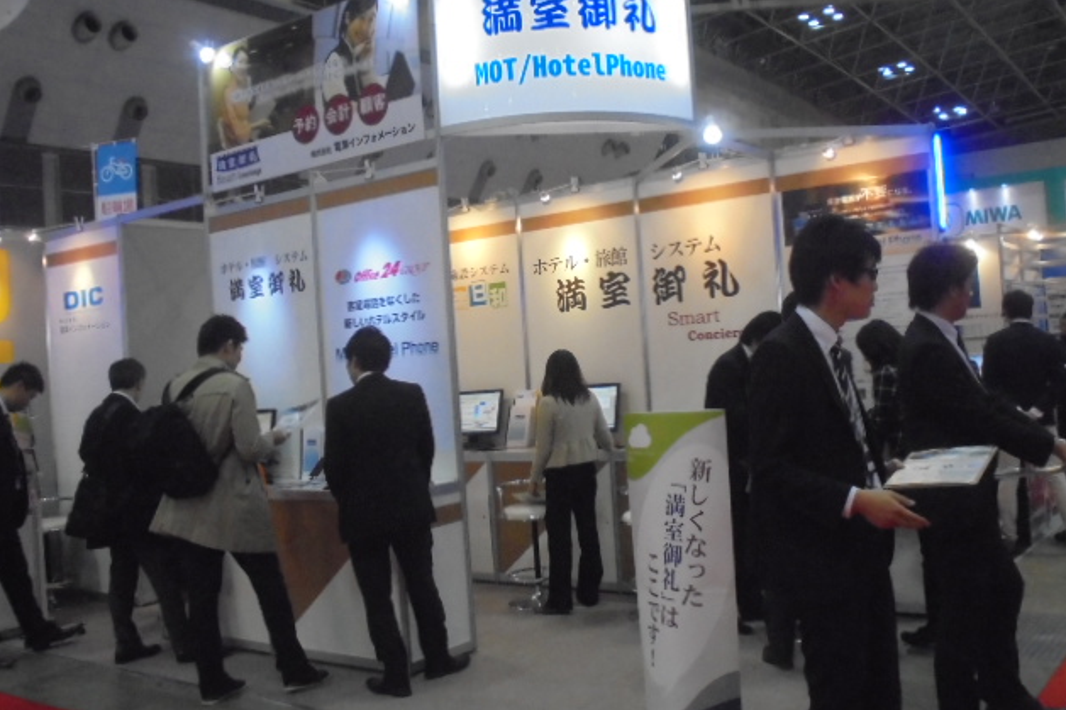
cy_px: 332
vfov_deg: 36.8
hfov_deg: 53.1
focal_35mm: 36
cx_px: 536
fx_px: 1066
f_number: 4
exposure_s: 1/100
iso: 800
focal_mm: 6.1
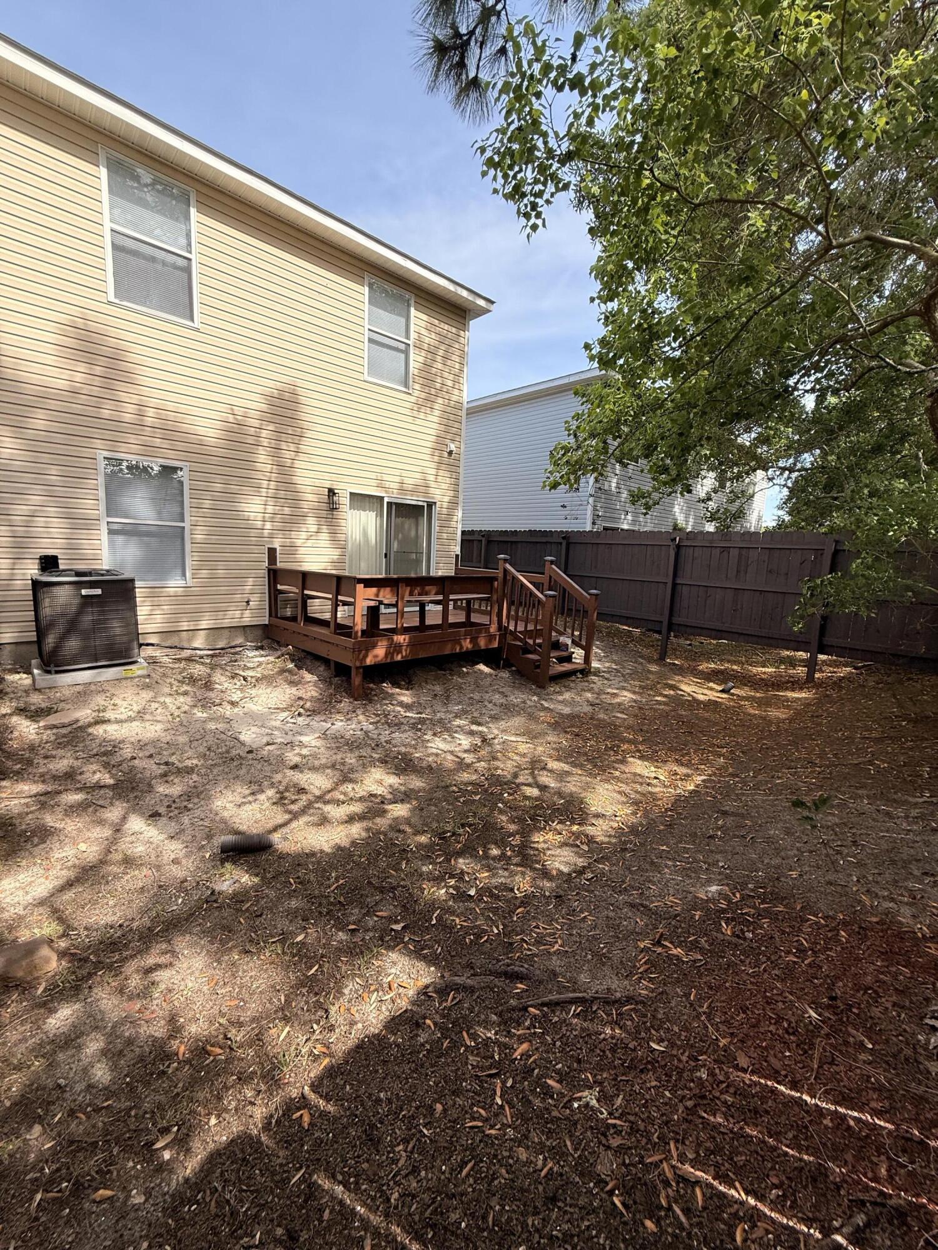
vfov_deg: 102.1
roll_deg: -1.7
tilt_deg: -7.7
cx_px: 469
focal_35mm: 14
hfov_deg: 85.7
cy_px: 625
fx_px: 506
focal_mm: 2.22
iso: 64
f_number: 2.2
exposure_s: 1/651
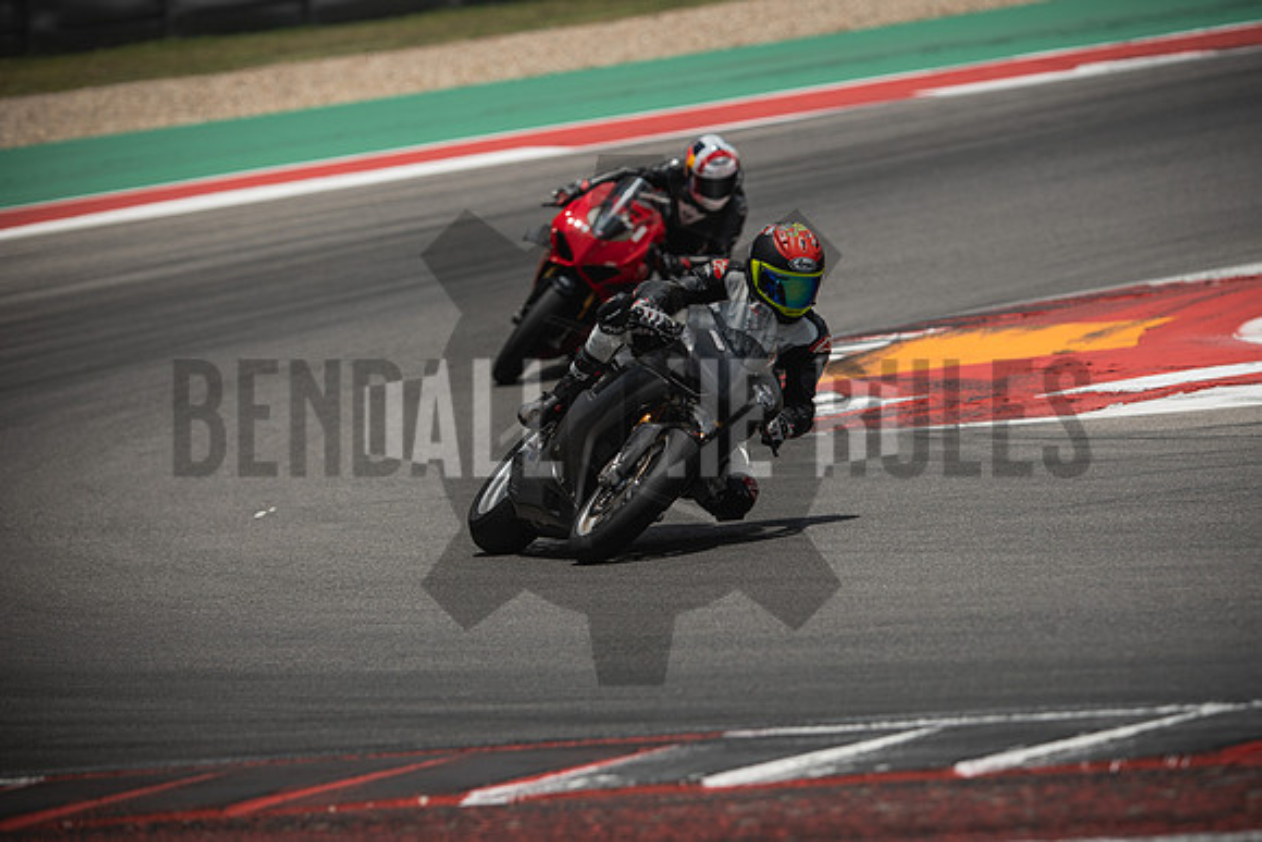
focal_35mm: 300
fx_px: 10519
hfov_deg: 6.9
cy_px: 421
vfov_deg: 4.6
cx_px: 631
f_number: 3.2
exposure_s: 1/2000
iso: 125
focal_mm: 200
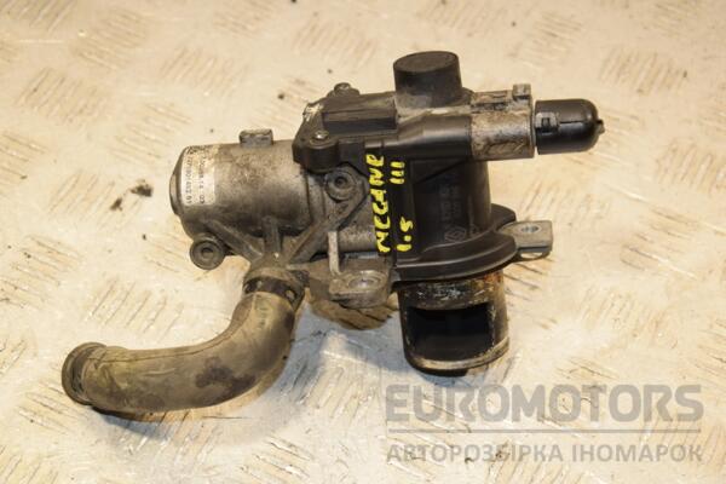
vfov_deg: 14.7
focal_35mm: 93
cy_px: 242
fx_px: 1875
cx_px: 363
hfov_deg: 21.9
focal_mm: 62
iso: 800
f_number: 7.1
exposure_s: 1/200
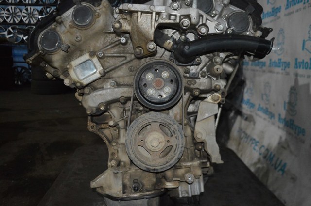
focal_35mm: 32
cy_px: 103
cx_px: 156
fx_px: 272
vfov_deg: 41.6
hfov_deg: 59.6
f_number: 3.8
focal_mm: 21
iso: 3200
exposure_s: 1/60
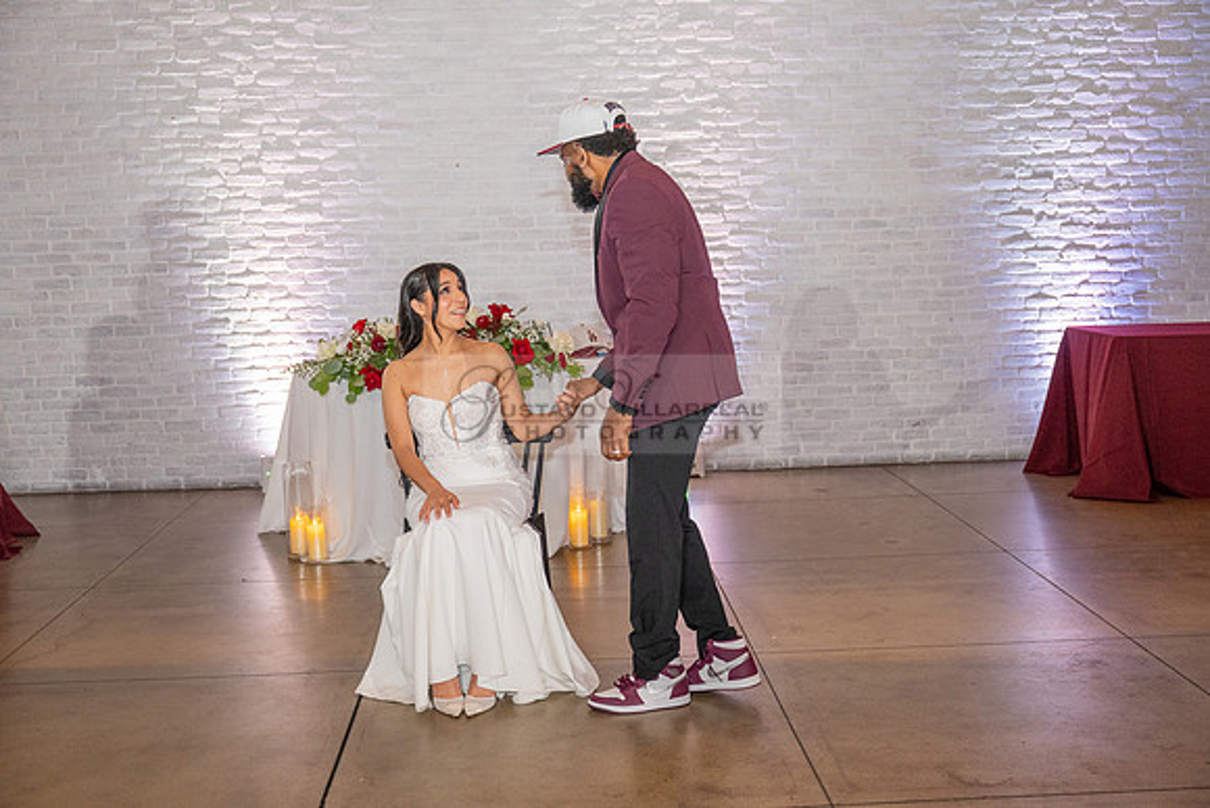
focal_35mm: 42
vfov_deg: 31.9
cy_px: 404
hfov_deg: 46.4
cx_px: 605
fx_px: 1412
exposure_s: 1/200
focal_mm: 42
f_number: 3.5
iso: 2000
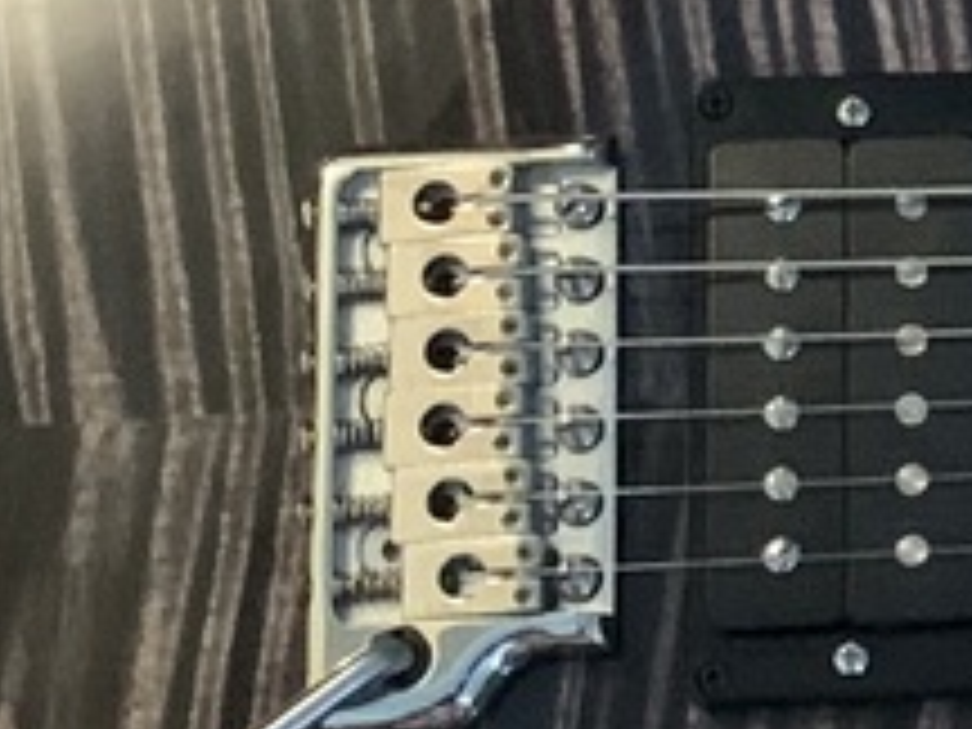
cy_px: 90
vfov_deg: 7.7
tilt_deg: -73.5
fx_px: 5419
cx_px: 2156
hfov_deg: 9.4
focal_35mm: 193
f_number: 1.8
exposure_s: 1/20
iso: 800
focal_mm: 4.25
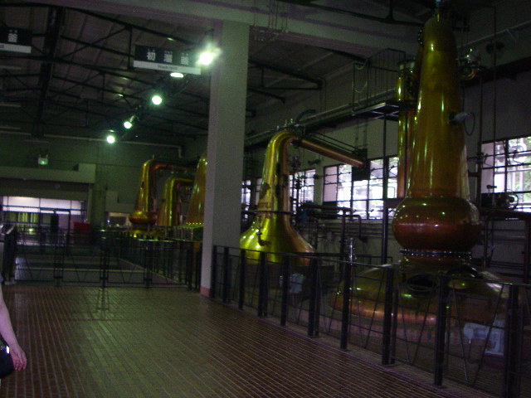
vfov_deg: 37.7
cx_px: 266
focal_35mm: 38
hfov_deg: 49.0
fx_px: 583
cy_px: 199
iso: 320
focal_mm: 6.3
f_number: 3.3
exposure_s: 1/40
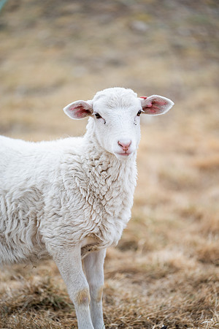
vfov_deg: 10.3
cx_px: 110
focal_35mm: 200
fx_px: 1825
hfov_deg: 6.9
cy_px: 164
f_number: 2.8
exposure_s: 1/1000
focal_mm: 200
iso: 125
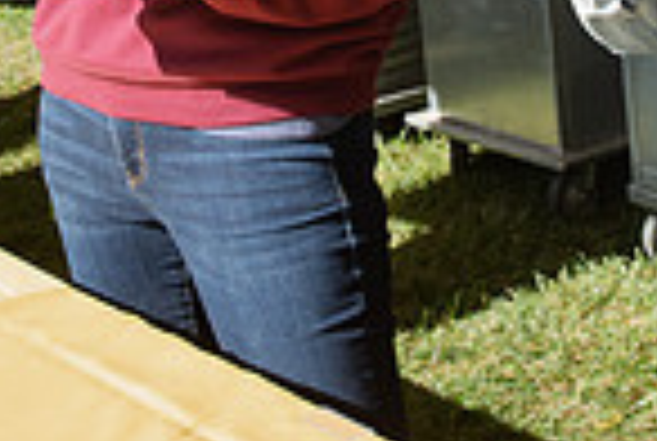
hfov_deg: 18.4
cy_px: -196
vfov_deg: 11.9
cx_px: 387
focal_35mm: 111
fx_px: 2030
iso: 400
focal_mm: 28
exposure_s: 1/640
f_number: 5.6
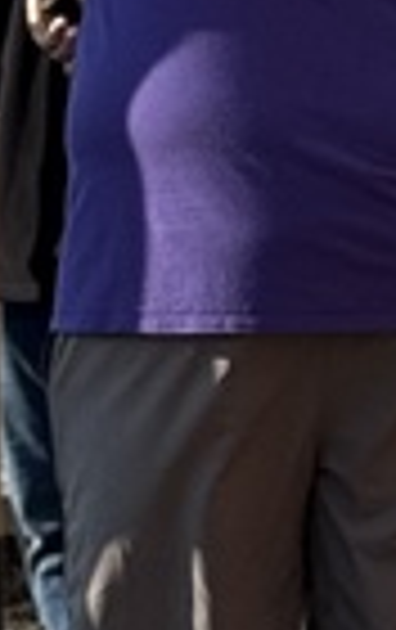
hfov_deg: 3.5
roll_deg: +0.4
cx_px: 446
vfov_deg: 5.6
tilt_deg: -7.2
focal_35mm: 371
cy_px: 576
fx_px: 6380
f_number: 1.78
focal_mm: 6.76
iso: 64
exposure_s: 1/2667
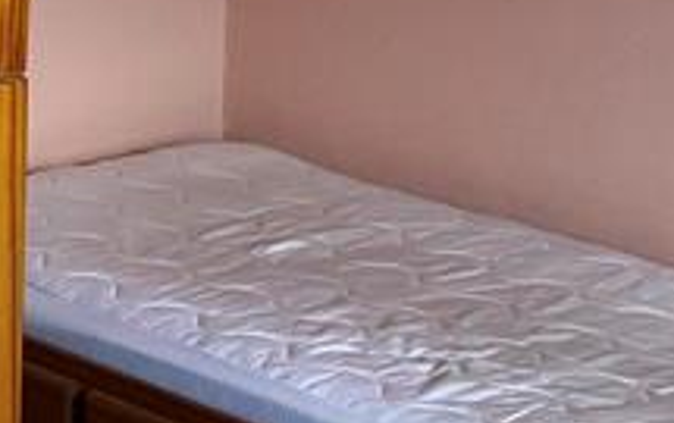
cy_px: -298
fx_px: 2409
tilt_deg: -5.1
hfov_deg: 13.3
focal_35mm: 131
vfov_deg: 9.6
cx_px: -756
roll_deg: +0.1
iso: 125
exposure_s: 1/119
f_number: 1.5
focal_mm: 5.7
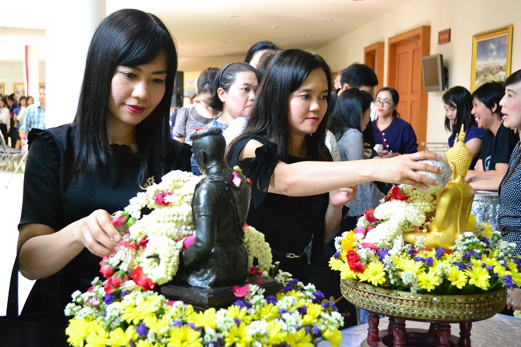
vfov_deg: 26.5
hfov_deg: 38.9
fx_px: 738
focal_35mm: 51
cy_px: 174
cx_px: 260
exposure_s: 1/125
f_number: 5
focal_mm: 34
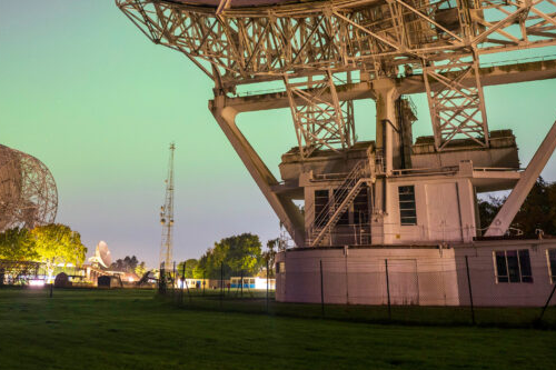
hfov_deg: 47.2
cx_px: 224
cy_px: 59
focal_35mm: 41
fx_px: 633
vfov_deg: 31.5
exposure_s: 6
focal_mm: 20
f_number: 1.8
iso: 640
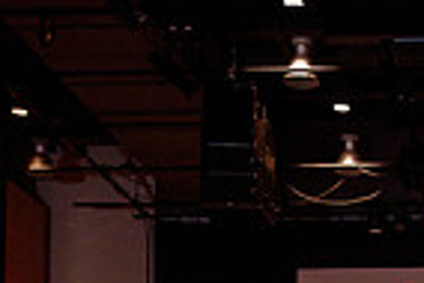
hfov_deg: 17.0
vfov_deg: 10.7
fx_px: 1356
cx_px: 507
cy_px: 603
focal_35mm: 115
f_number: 3.2
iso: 1600
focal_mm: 24
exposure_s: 1/160
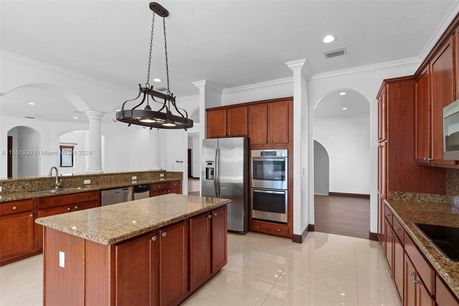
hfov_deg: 93.3
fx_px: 217
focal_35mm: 17
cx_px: 230
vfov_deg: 70.4
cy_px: 153
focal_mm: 17
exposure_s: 1/6
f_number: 9
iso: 200
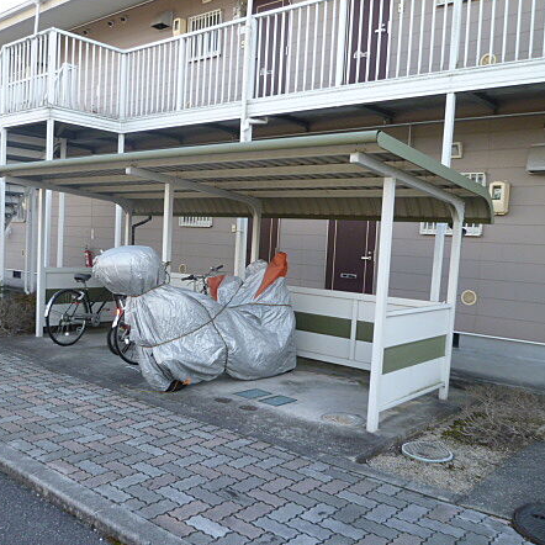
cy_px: 287
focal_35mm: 32
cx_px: 218
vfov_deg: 51.1
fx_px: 570
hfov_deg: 50.8
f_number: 4
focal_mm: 4.5
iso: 100
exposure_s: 1/125
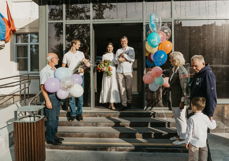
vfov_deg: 46.0
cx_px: 110
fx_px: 189
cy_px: 76
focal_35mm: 29
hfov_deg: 62.3
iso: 125
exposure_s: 1/800
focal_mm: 26
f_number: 4
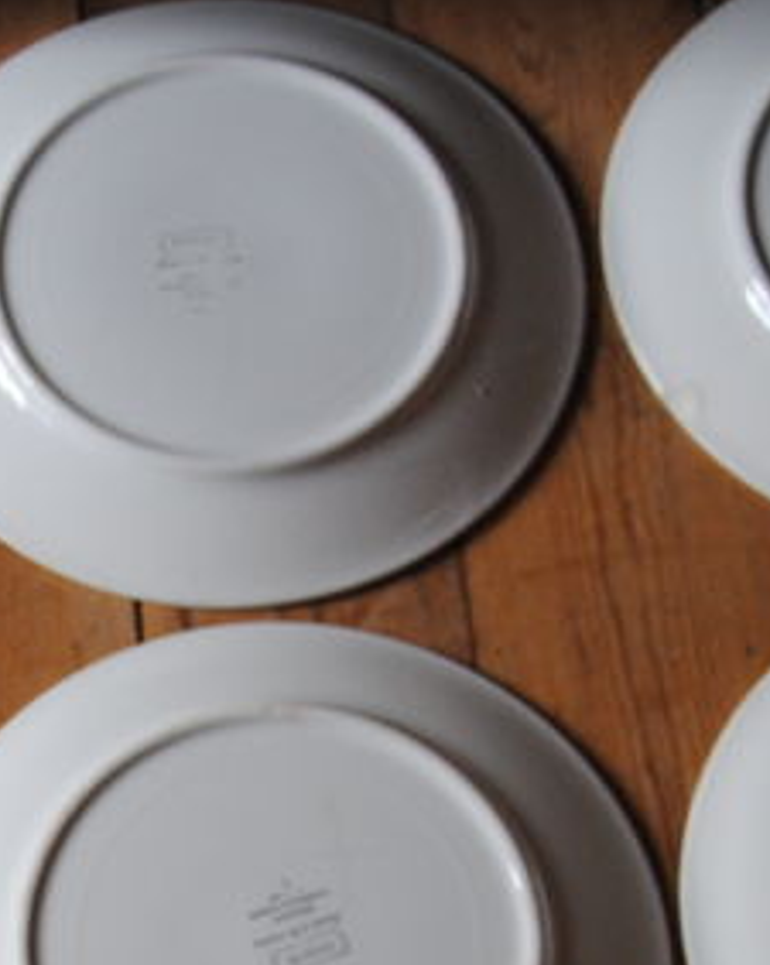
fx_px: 3709
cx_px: -62
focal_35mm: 130
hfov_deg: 11.7
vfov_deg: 14.5
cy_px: 1052
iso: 360
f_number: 4
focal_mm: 26
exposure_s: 1/30
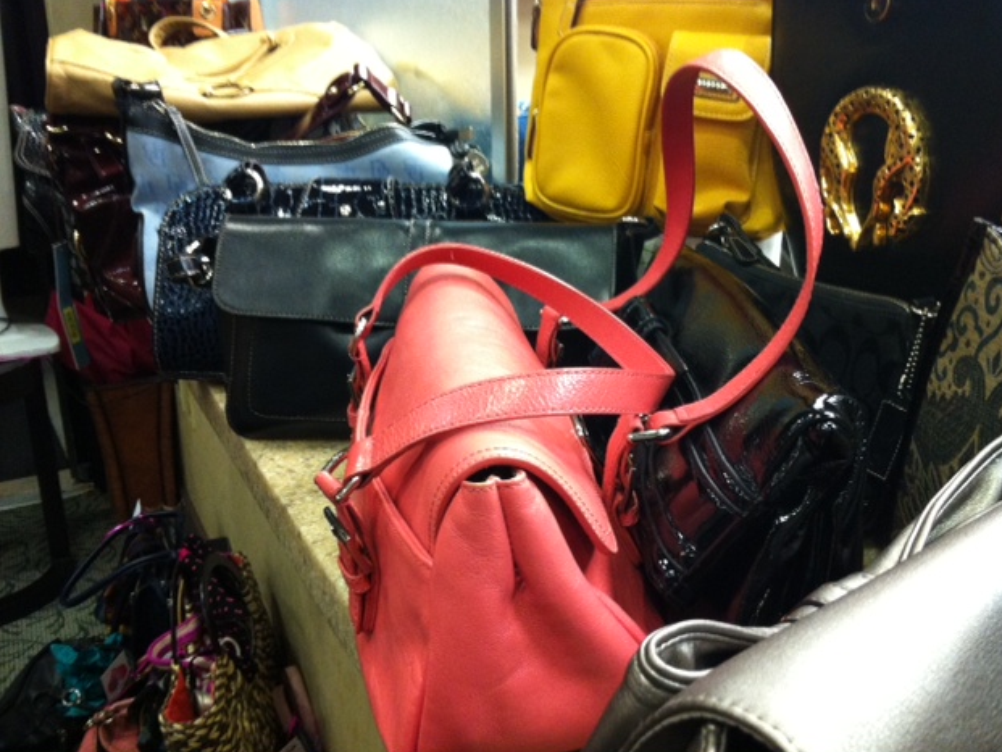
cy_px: 370
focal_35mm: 36
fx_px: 1042
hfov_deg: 51.3
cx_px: 515
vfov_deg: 39.7
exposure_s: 1/15
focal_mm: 3.85
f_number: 2.8
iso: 200
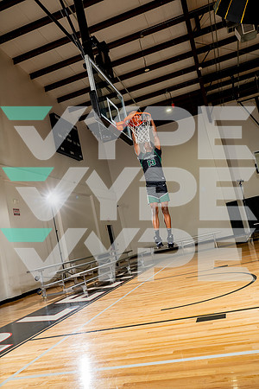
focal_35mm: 31
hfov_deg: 42.3
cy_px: 194
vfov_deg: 60.3
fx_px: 335
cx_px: 130
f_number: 7.1
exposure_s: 1/250
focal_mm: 31
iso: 250
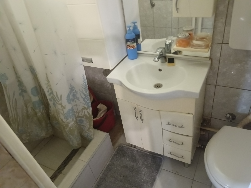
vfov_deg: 51.4
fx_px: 196
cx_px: 126
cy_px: 94
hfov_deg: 65.3
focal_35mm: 27
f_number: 1.9
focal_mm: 4.95
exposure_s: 1/16.7
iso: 3200
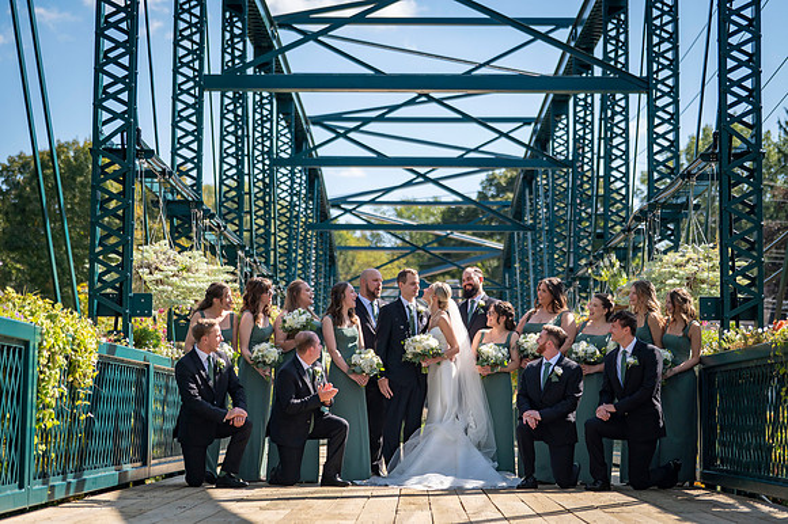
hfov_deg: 25.3
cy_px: 262
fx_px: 1752
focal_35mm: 80
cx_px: 394
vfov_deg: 17.0
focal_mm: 80
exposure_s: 1/8000
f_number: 2.8
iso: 400
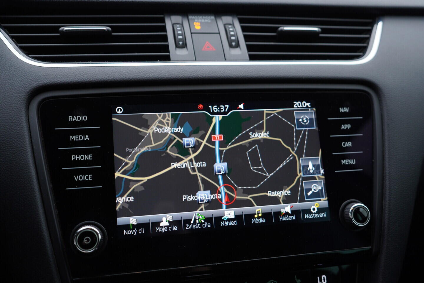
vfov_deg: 36.9
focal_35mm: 36
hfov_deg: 53.1
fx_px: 424
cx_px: 212
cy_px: 142
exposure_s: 1/50
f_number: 3.2
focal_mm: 24
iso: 125
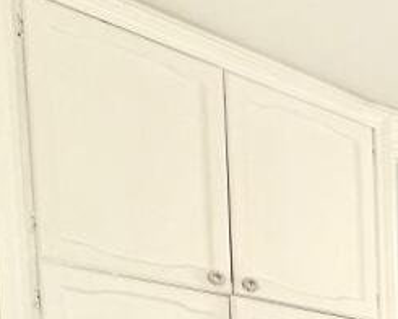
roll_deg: -0.5
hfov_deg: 20.5
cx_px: 749
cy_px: 544
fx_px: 671
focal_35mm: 57
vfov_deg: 20.5
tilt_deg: -3.1
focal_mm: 2.22
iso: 64
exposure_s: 1/100
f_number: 2.2
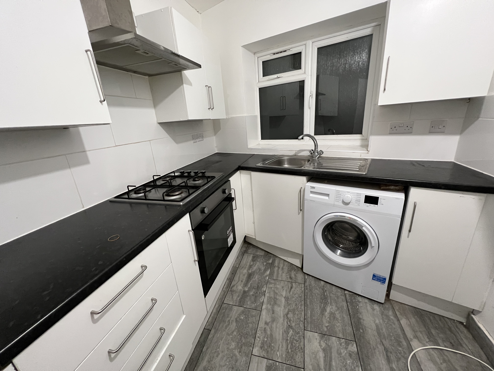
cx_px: 247
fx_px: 186
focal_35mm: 13
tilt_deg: -19.0
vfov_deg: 89.9
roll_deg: +4.0
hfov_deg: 106.2
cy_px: 186
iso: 400
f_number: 1.8
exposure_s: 1/50
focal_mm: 1.57
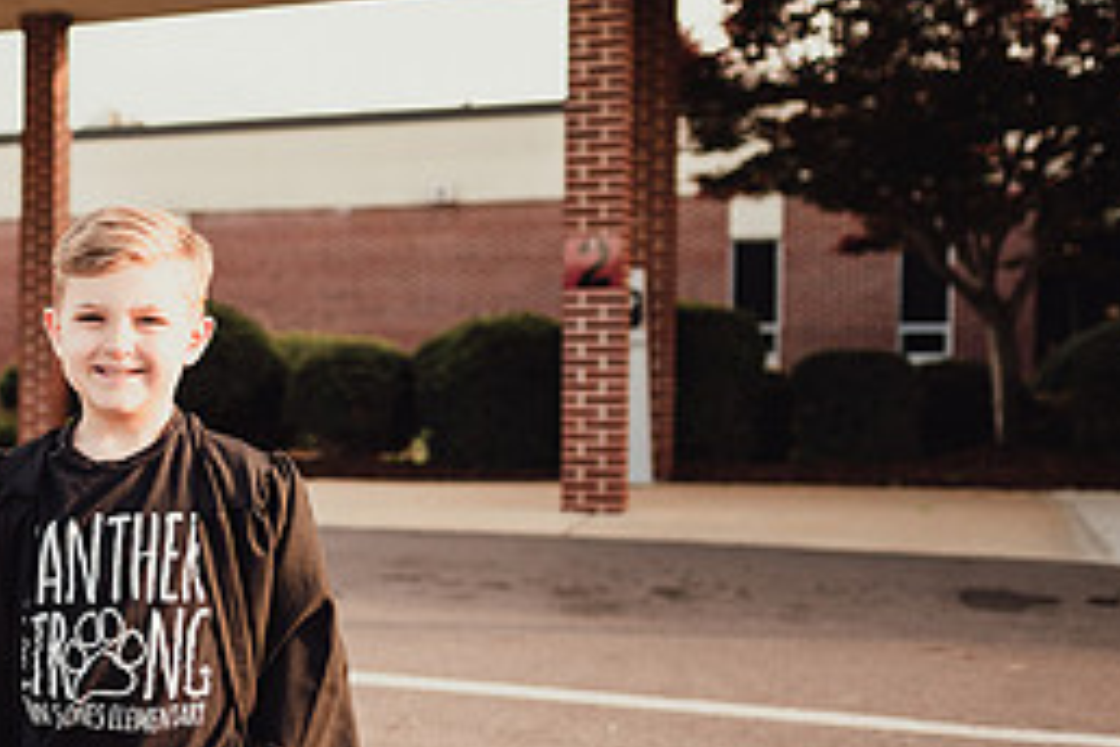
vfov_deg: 25.1
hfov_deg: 33.8
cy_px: 406
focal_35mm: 54
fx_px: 1680
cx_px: 13
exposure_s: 1/400
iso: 100
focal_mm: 24
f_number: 2.2
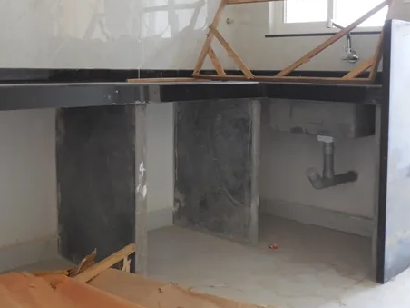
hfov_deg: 40.9
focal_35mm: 46
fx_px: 545
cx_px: 153
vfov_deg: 31.2
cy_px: 99
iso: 400
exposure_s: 1/30
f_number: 3.5
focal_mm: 4.6
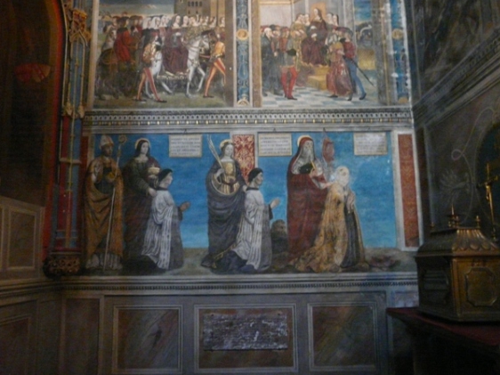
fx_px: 433
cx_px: 254
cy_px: 190
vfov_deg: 46.8
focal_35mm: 30
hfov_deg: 60.0
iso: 800
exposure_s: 1/8
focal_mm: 4.6
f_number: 2.8
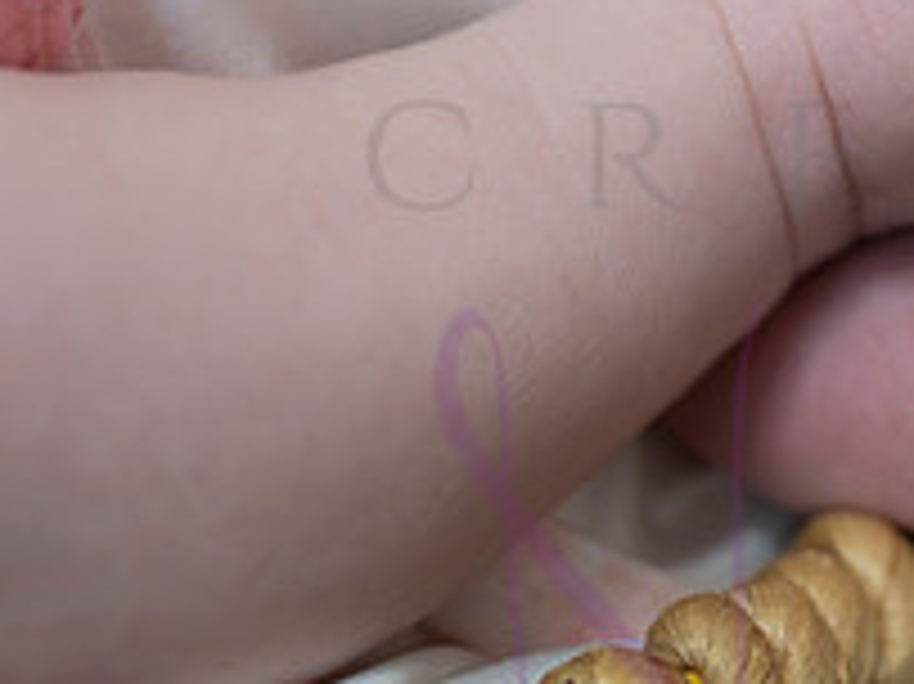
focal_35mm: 201
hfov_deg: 9.7
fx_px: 5304
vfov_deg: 7.4
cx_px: 1161
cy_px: 354
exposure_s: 1/320
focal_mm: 70
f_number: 4
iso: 3200
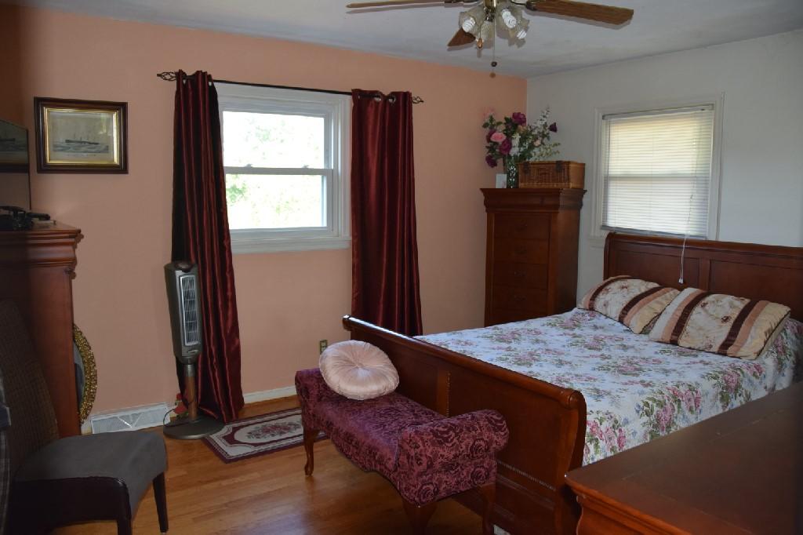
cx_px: 402
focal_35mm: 27
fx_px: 602
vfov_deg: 47.9
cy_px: 268
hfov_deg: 67.4
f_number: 4.5
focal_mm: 18
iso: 800
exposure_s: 1/80
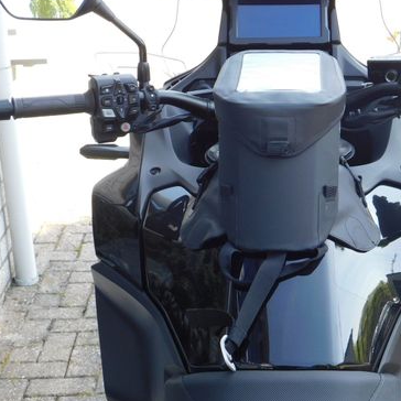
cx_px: 261
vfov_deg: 24.6
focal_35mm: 70
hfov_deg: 24.6
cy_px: 177
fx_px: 917
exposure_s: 1/100
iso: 125
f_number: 3.7
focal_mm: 8
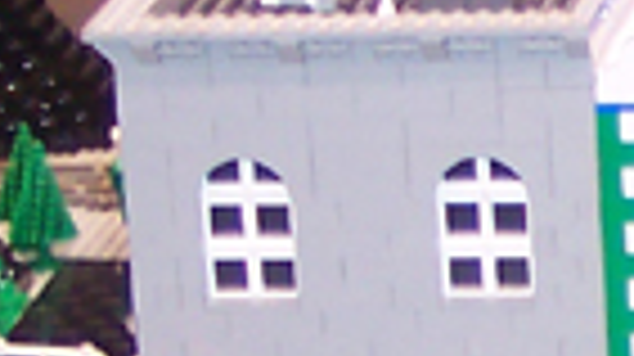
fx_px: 4938
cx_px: 1434
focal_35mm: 294
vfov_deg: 4.1
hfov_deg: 7.0
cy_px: 439
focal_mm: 8
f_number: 2.8
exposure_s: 1/30
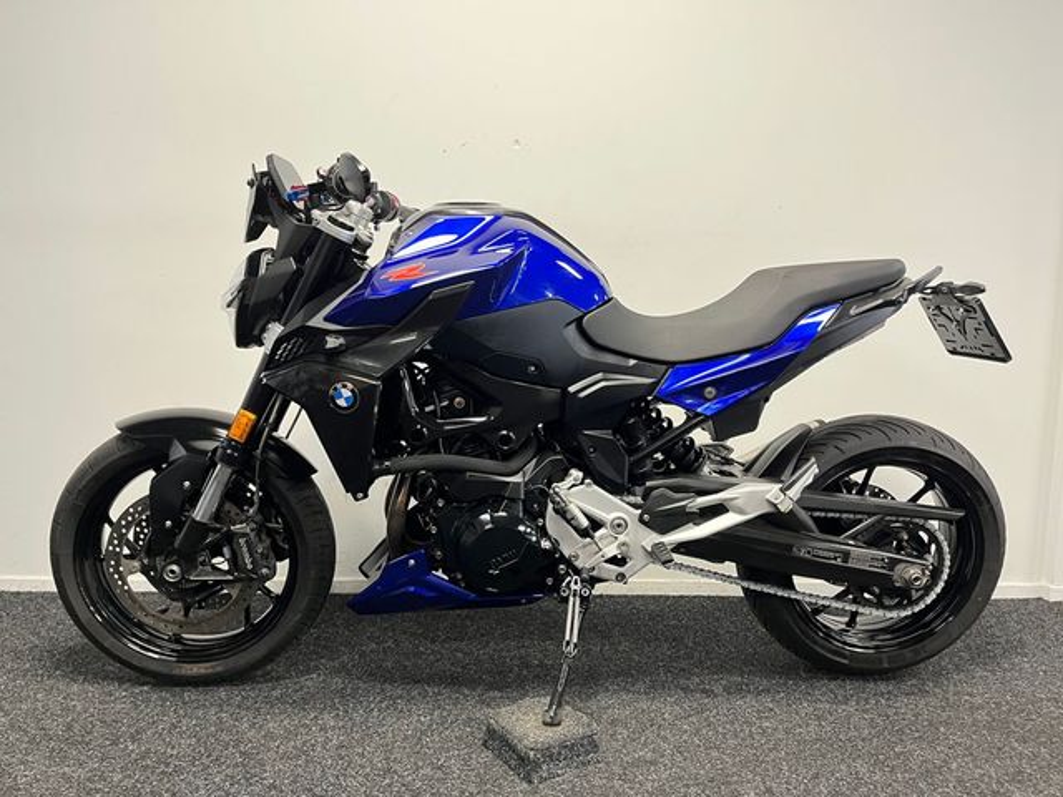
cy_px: 398
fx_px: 798
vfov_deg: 53.1
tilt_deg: -6.5
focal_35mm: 26
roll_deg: -0.5
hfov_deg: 67.3
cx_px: 532
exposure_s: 1/50
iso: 320
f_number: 1.6
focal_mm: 5.1
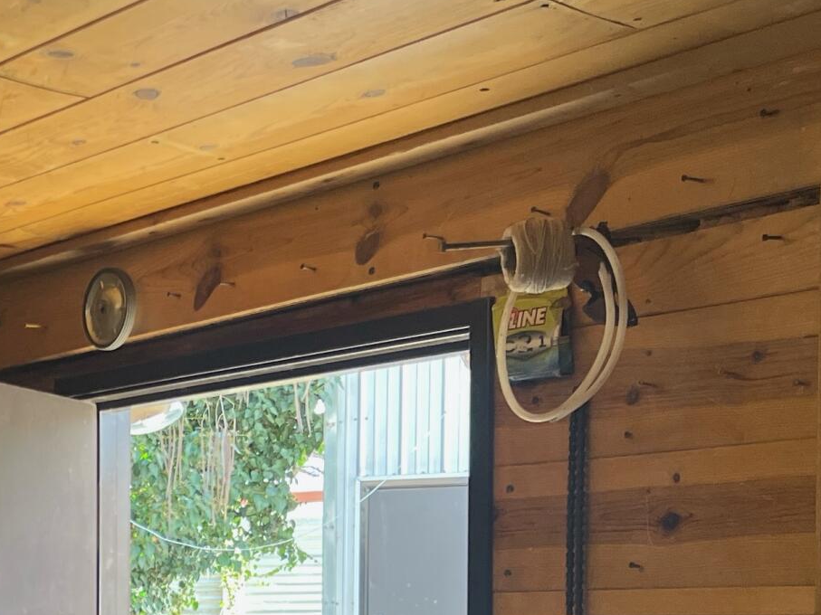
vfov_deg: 16.5
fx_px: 2039
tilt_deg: -2.8
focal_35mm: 86
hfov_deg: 21.2
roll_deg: +1.0
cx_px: -160
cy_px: 731
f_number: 1.5
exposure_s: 1/120
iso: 100
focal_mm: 5.7
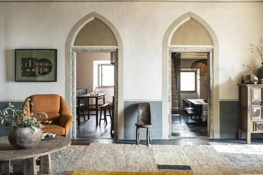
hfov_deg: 53.1
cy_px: 88
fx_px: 263
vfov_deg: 36.9
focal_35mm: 36
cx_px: 132
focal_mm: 36
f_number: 10
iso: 800
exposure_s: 1/8
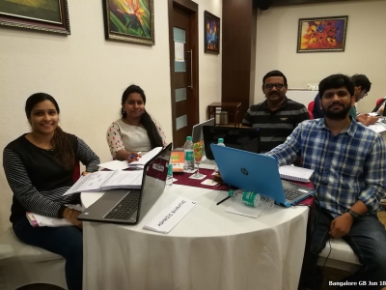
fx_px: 290
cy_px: 145
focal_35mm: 26
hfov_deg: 67.3
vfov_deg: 53.1
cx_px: 193
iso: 400
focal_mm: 3.83
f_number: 2.2
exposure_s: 1/33.3
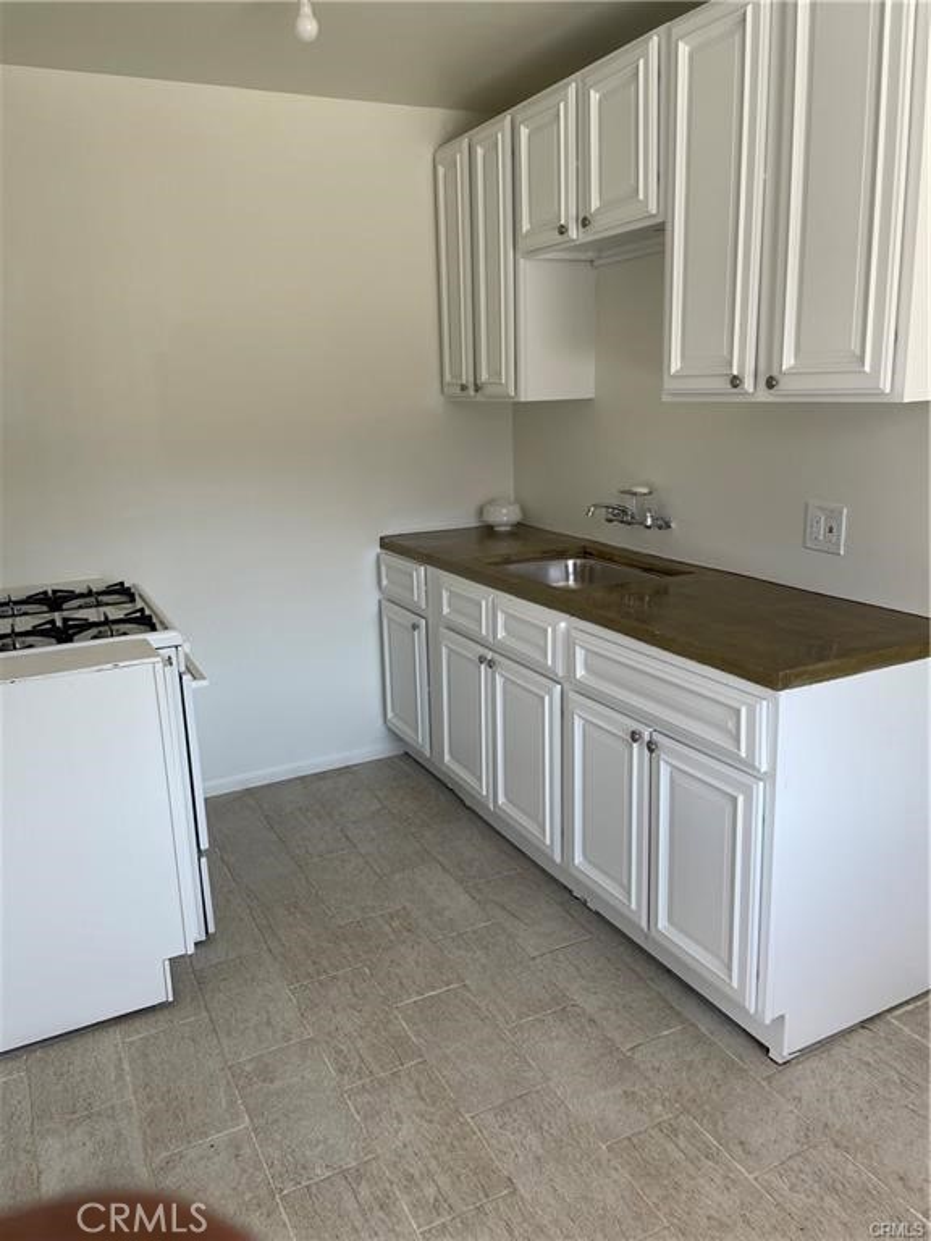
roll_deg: +2.8
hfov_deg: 53.1
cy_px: 620
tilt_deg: -13.1
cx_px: 466
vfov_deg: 67.3
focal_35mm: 26
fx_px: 932
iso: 32
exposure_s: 1/121
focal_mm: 4.2
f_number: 1.6
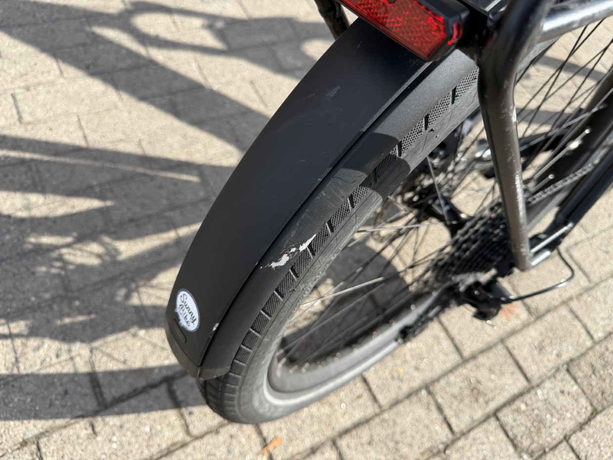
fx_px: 425
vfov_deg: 56.8
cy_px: 230
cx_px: 306
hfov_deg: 71.6
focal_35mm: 24
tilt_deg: -57.7
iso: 80
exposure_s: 1/1901
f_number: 1.78
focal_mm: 6.76
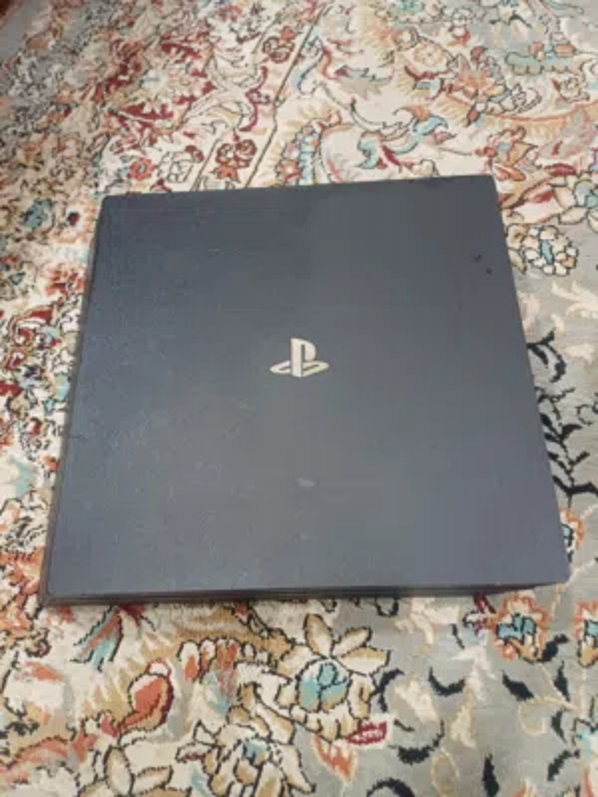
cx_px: 299
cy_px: 398
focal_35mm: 25
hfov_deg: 54.9
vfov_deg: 69.4
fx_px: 576
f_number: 1.8
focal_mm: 4.65
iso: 640
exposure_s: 1/25
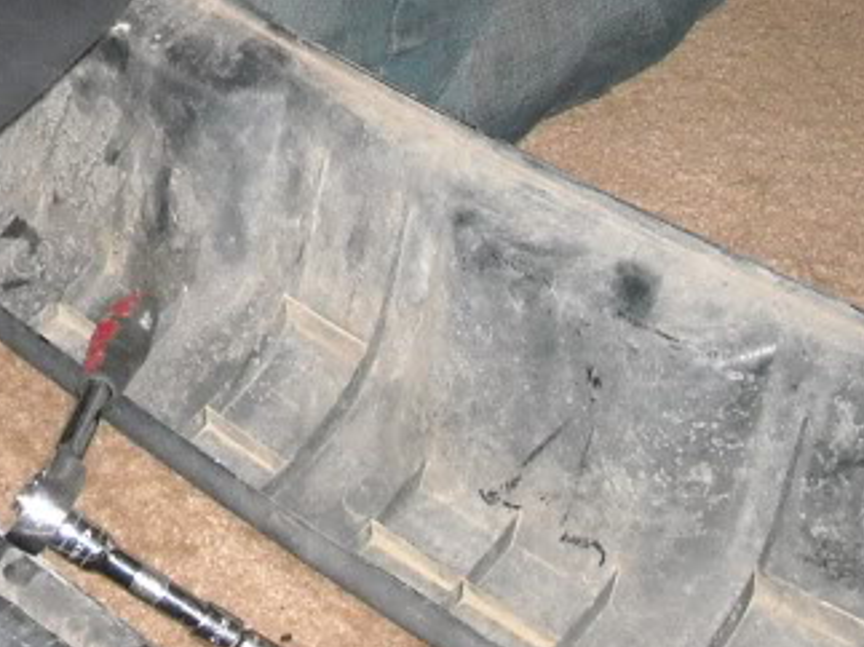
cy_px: -302
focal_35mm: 111
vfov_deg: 12.7
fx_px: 2769
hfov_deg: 16.7
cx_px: -257
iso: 400
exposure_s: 1/60
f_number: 2.8
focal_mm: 5.7
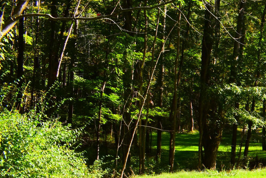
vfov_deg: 16.6
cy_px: 161
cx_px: 396
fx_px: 599
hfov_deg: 21.2
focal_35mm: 81
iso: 250
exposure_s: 1/250
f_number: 8
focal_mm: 18
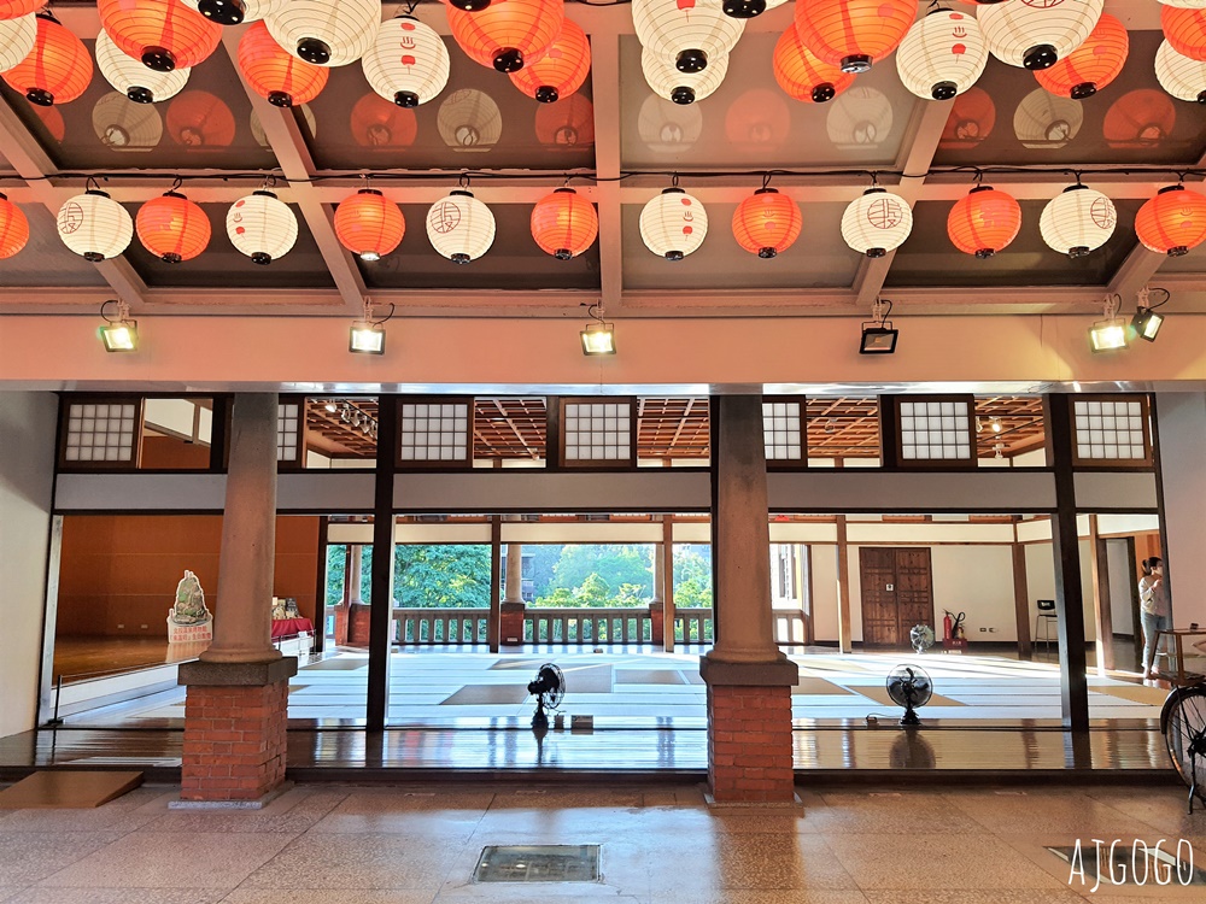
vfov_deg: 53.1
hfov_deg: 67.3
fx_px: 906
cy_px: 452
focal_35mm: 26
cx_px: 603
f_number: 1.7
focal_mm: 4.32
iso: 80
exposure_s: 1/120
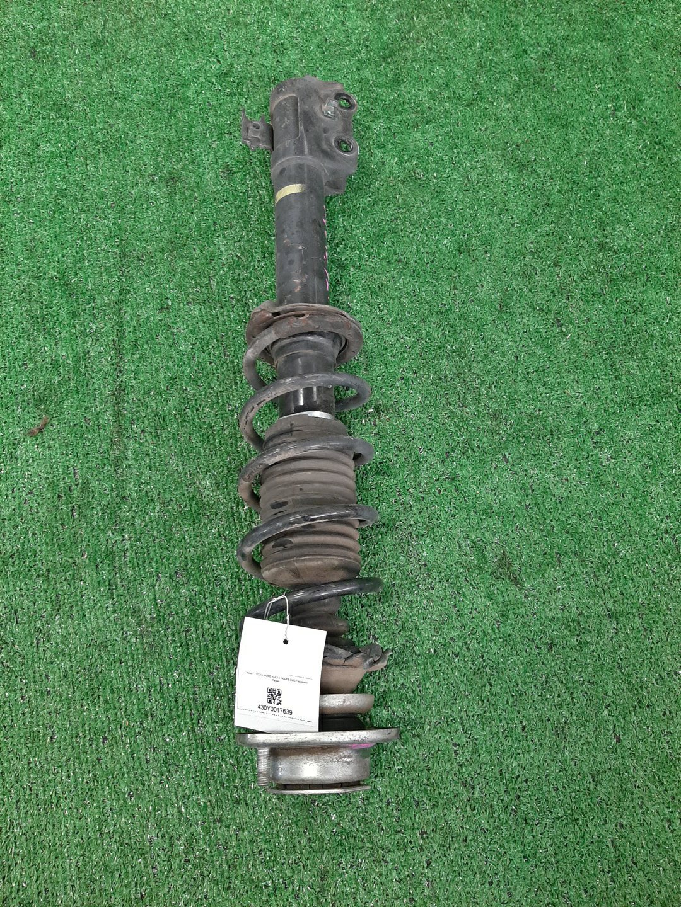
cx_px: 340
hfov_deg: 53.1
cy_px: 454
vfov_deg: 67.3
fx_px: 682
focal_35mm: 26
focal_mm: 3.93
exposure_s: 1/50
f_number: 1.7
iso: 169
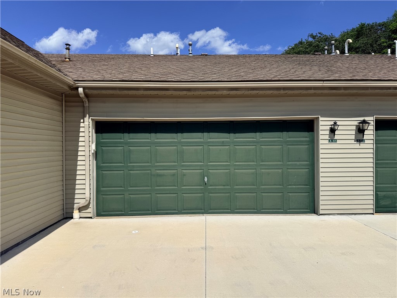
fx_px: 275
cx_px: 198
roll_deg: +0.1
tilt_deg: -0.8
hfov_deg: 71.6
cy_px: 149
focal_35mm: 24
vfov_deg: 56.8
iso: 80
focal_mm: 6.76
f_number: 1.78
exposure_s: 1/9091
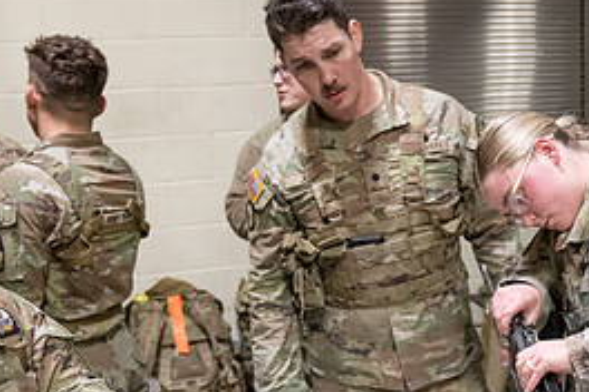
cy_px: 418
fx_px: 1112
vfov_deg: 19.3
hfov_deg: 28.0
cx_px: 576
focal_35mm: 68
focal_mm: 31
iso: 2500
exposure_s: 1/250
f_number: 4
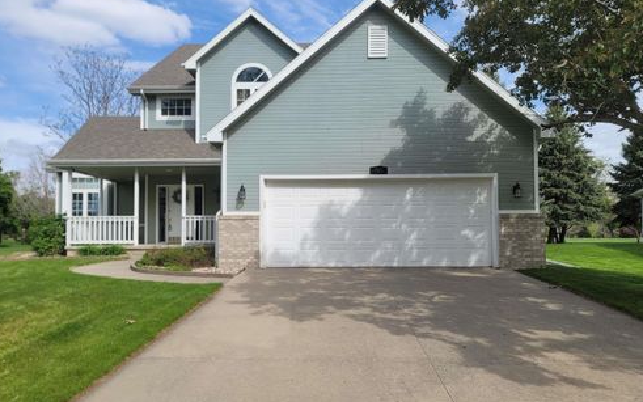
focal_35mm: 27
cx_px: 323
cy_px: 213
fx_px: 473
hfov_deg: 68.4
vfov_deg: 46.0
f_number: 1.8
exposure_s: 1/809
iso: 20
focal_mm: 7
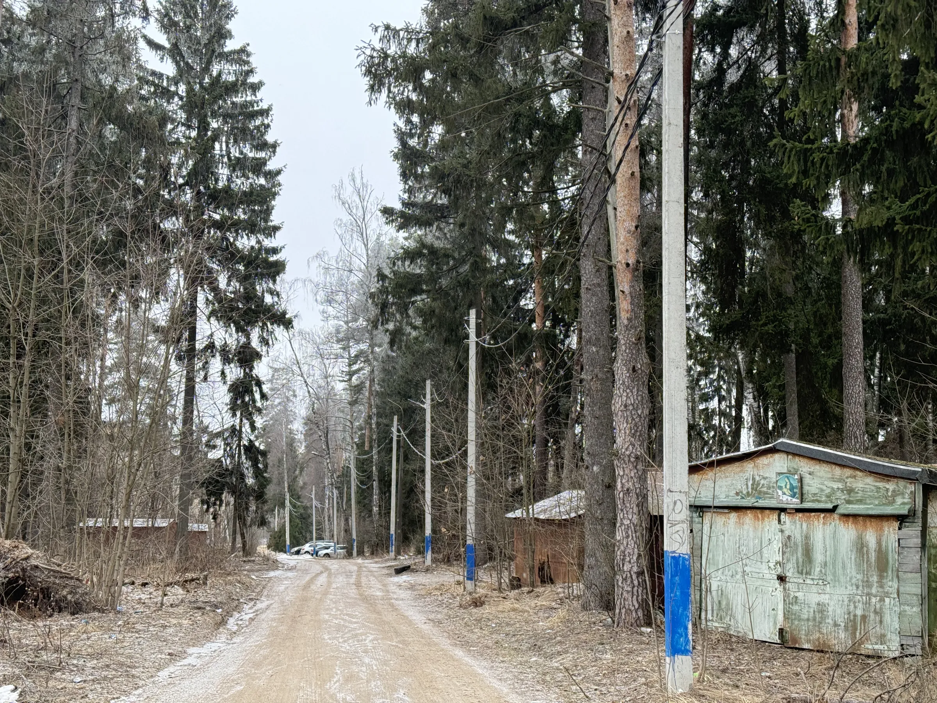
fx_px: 1299
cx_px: 468
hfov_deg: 39.7
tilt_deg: +6.0
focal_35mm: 48
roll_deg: -1.4
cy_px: 352
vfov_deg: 30.3
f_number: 1.78
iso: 100
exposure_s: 1/88
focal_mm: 6.76
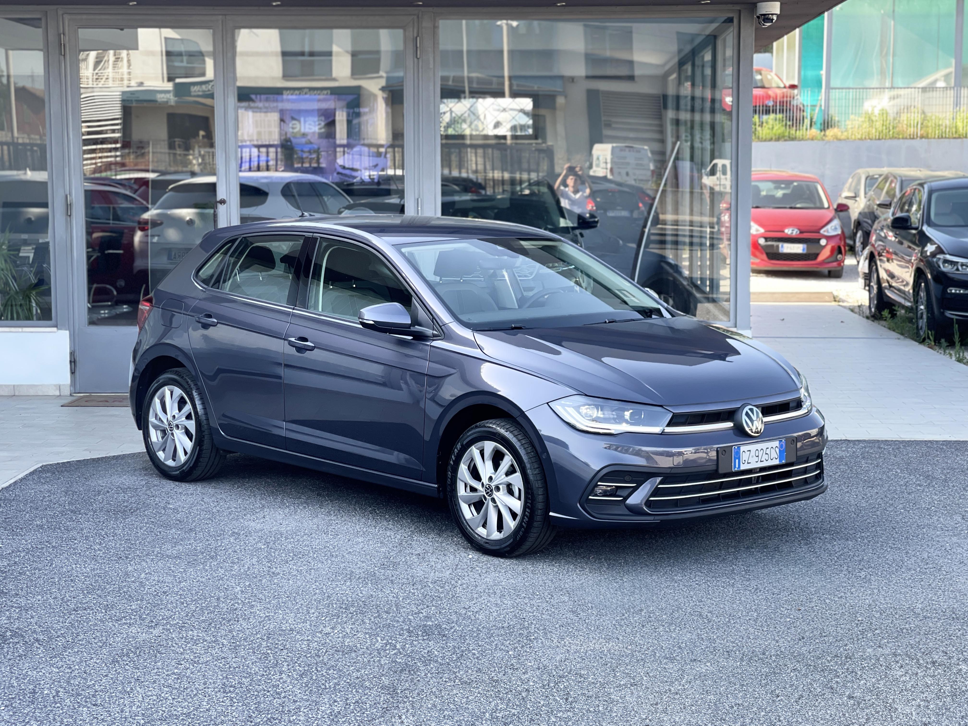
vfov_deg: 22.9
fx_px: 1790
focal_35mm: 64
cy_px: 363
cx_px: 484
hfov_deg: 30.3
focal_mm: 7.5
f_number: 2.2
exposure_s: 1/121
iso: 32
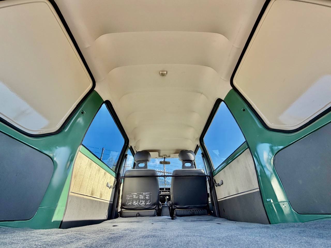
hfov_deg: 102.1
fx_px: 134
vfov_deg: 85.7
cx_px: 166
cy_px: 124
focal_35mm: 14
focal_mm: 2.22
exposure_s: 1/203
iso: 40
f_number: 2.2
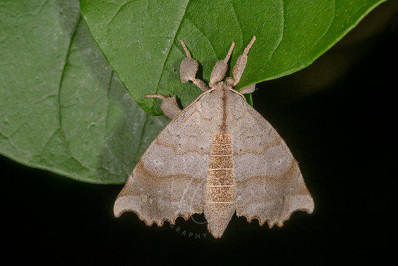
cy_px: 114
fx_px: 1701
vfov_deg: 8.9
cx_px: 229
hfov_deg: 13.3
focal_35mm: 154
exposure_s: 1/250
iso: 64
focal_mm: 105
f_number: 18
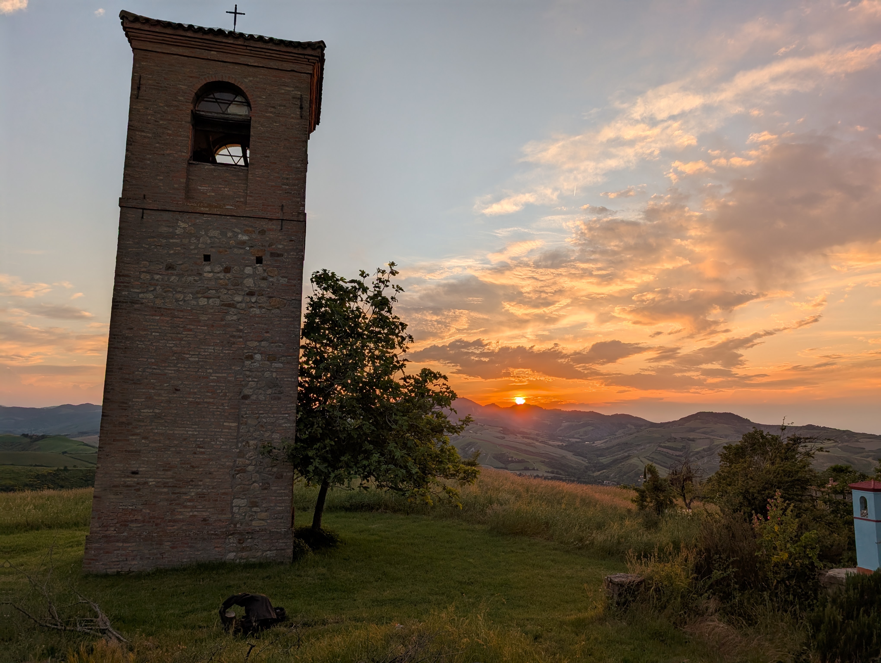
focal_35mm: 24
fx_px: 612
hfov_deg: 71.5
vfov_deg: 56.9
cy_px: 332
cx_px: 440
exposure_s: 1/8333
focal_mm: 6.9
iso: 23
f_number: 1.68
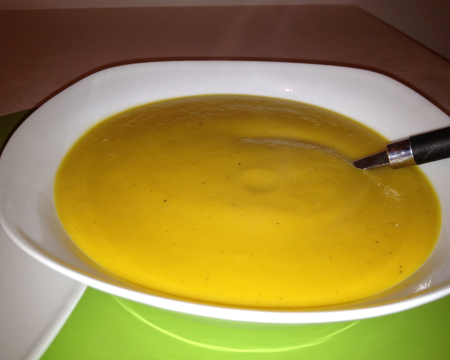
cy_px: 178
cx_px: 233
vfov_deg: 40.1
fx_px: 493
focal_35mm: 37
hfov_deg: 49.1
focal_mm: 4.28
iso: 64
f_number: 2.4
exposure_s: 1/69
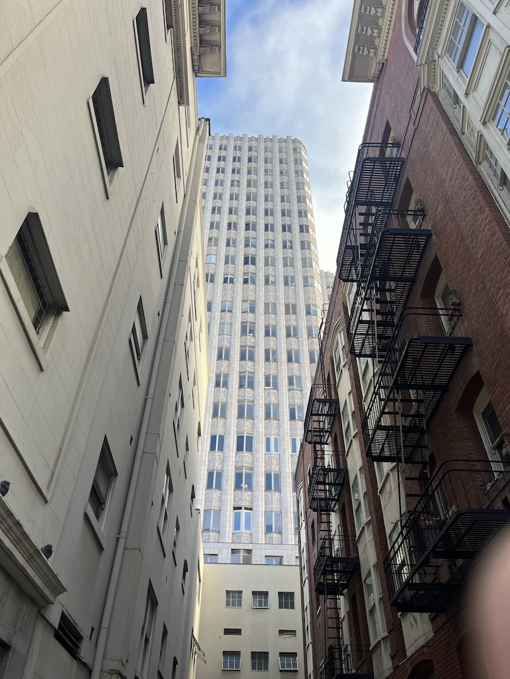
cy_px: 340
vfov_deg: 67.3
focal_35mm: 26
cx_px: 255
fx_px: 511
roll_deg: -4.7
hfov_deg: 53.1
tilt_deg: +42.2
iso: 50
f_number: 1.6
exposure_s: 1/684
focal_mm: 5.1
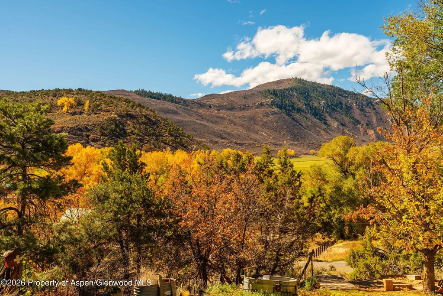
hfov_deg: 54.4
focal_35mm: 35
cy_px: 148
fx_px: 431
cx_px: 222
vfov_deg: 37.9
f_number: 11
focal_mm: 35
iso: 200
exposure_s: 1/2500
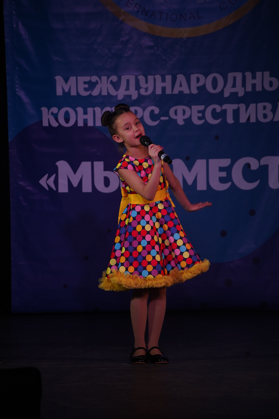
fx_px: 2894
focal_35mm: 249
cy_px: 210
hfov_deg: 5.5
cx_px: 140
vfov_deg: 8.3
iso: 1600
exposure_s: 1/320
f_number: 6.3
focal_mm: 249
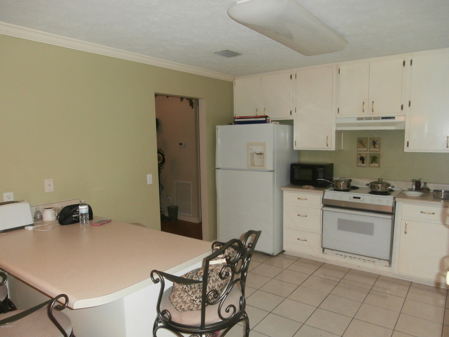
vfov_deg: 54.9
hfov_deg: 69.4
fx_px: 324
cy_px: 168
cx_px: 224
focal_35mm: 25
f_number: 3.2
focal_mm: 4.43
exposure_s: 1/30
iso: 200
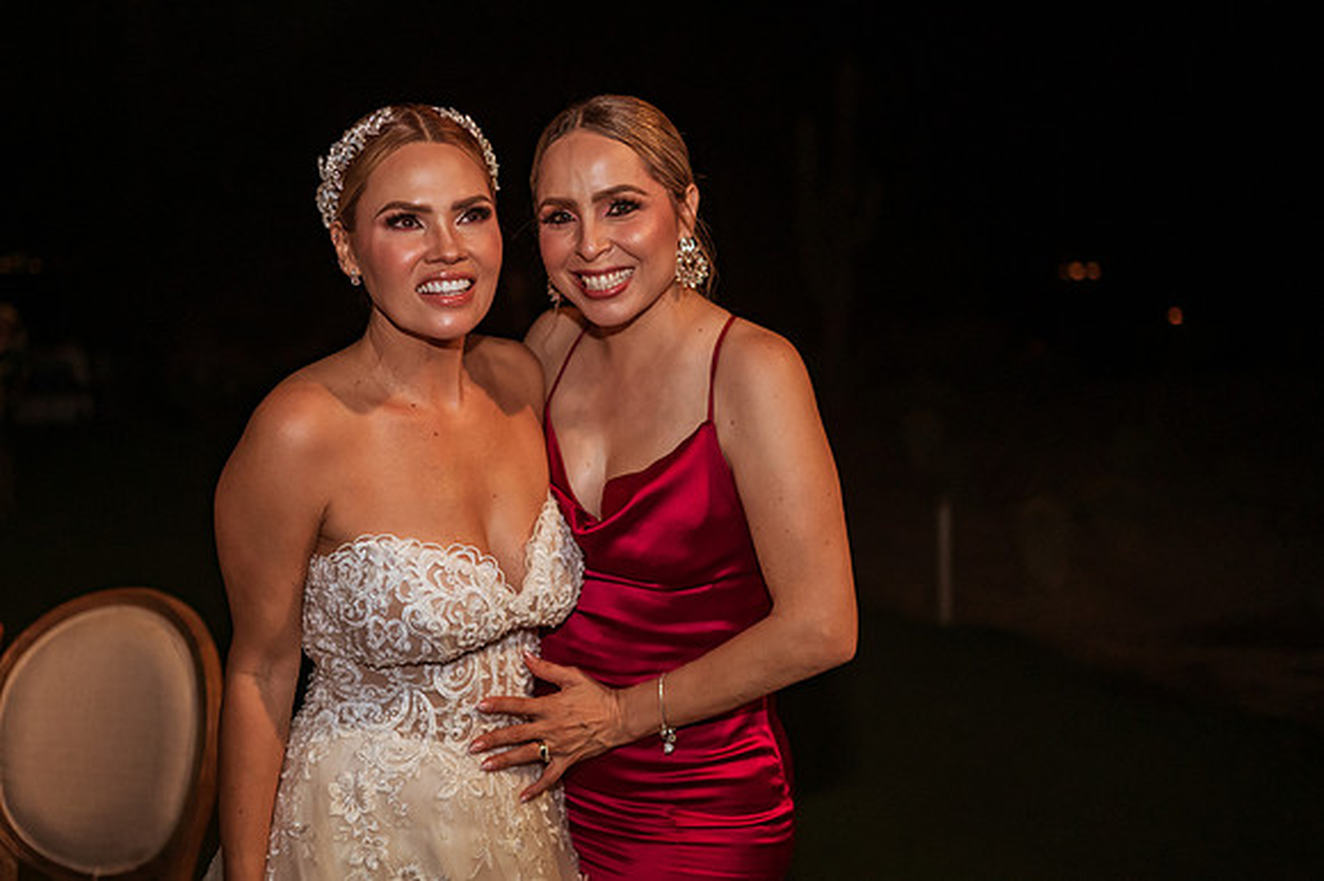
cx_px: 563
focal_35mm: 40
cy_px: 375
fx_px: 1479
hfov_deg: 48.1
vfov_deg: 33.1
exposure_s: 1/4000
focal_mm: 35
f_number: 1.8
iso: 3200
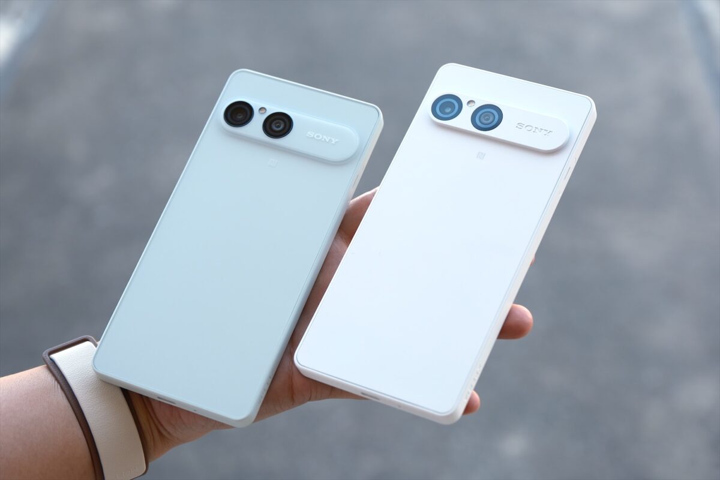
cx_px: 360
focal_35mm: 70
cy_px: 240
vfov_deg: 19.5
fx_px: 1400
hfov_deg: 28.8
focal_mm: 46.7
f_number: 4
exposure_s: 1/150
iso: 160
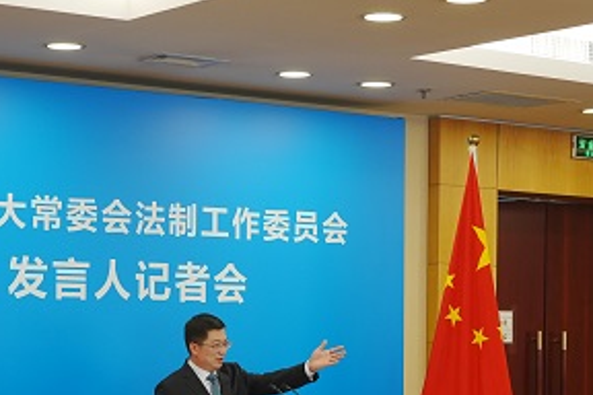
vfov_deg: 13.1
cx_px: 276
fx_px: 1713
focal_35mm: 104
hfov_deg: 19.6
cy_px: 329
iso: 1000
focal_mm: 50
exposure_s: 1/125
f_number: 3.5
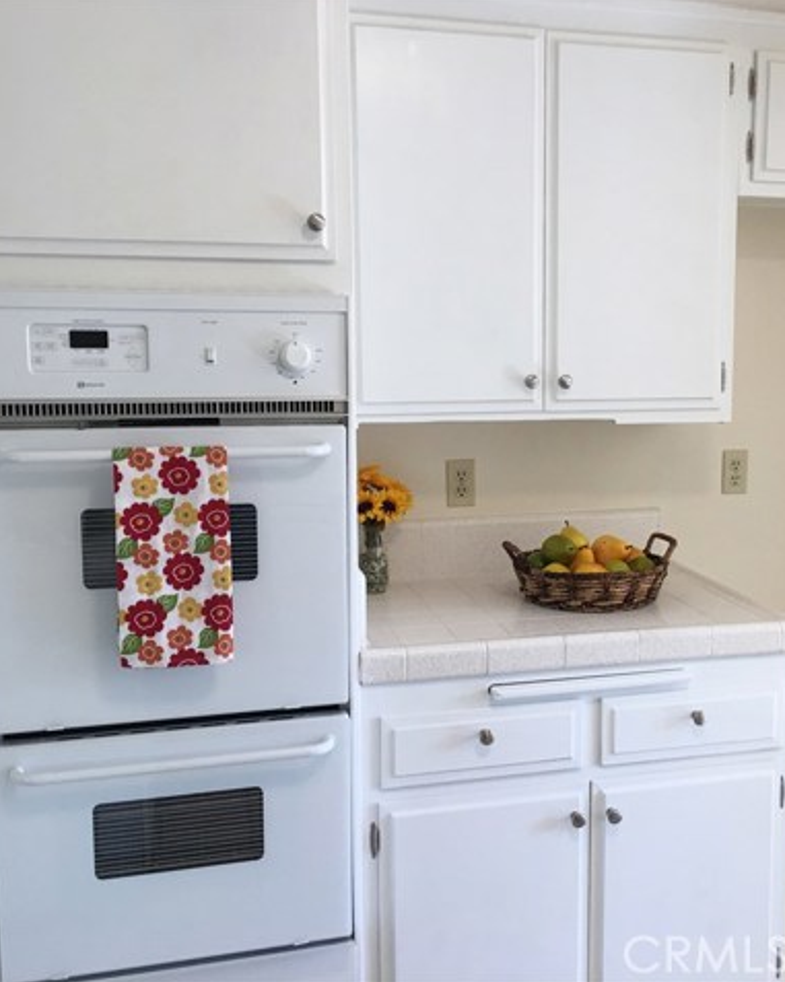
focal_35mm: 38
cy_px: 490
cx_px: 507
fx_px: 1105
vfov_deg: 48.0
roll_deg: -0.1
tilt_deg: -7.5
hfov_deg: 38.8
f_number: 2.2
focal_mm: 4.15
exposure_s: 1/30
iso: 25
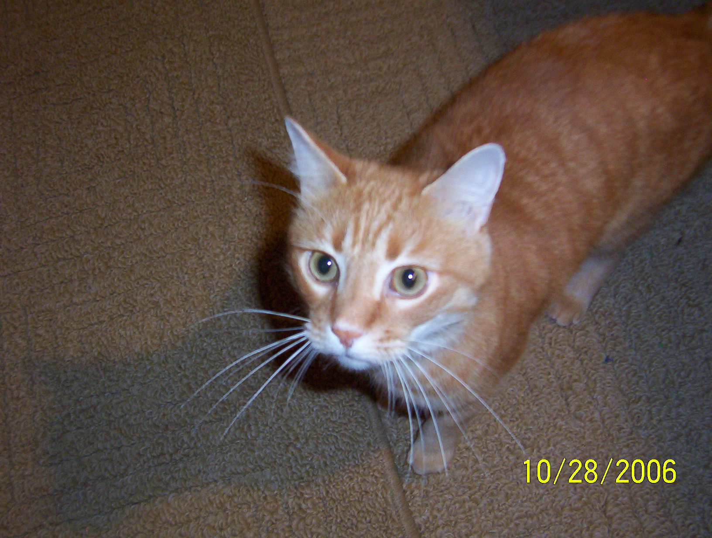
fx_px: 742
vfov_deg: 39.8
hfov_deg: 51.2
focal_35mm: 36
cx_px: 356
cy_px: 269
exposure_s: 1/30
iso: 140
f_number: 2.76
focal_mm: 5.54
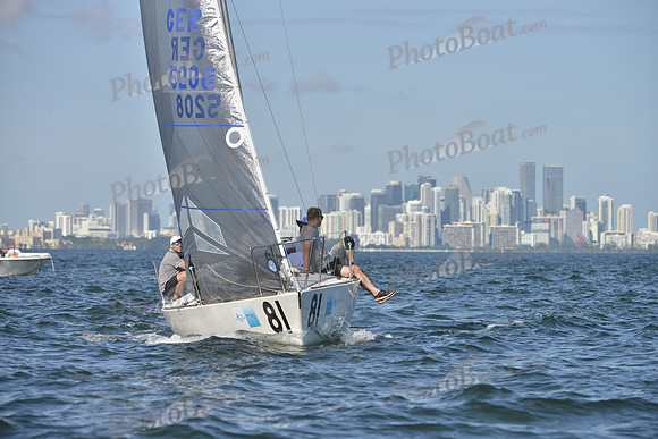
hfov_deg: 10.3
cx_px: 329
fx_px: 3656
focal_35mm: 200
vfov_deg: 6.9
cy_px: 220
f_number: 7.1
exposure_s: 1/1000
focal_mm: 200
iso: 200
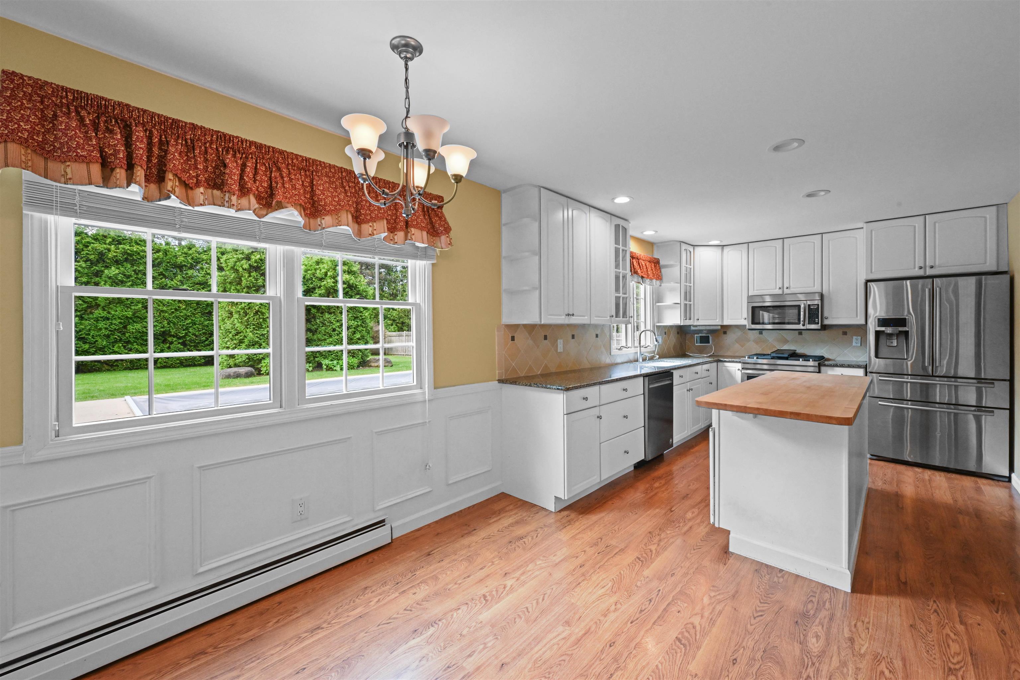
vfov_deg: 81.2
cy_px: 340
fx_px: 397
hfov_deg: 104.3
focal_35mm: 14
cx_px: 510
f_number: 14
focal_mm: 14
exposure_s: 1/20
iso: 2000
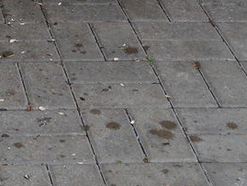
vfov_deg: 8.8
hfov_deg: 11.5
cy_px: -57
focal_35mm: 167
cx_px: -90
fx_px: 1192
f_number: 4
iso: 80
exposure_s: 1/60
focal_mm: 8.9
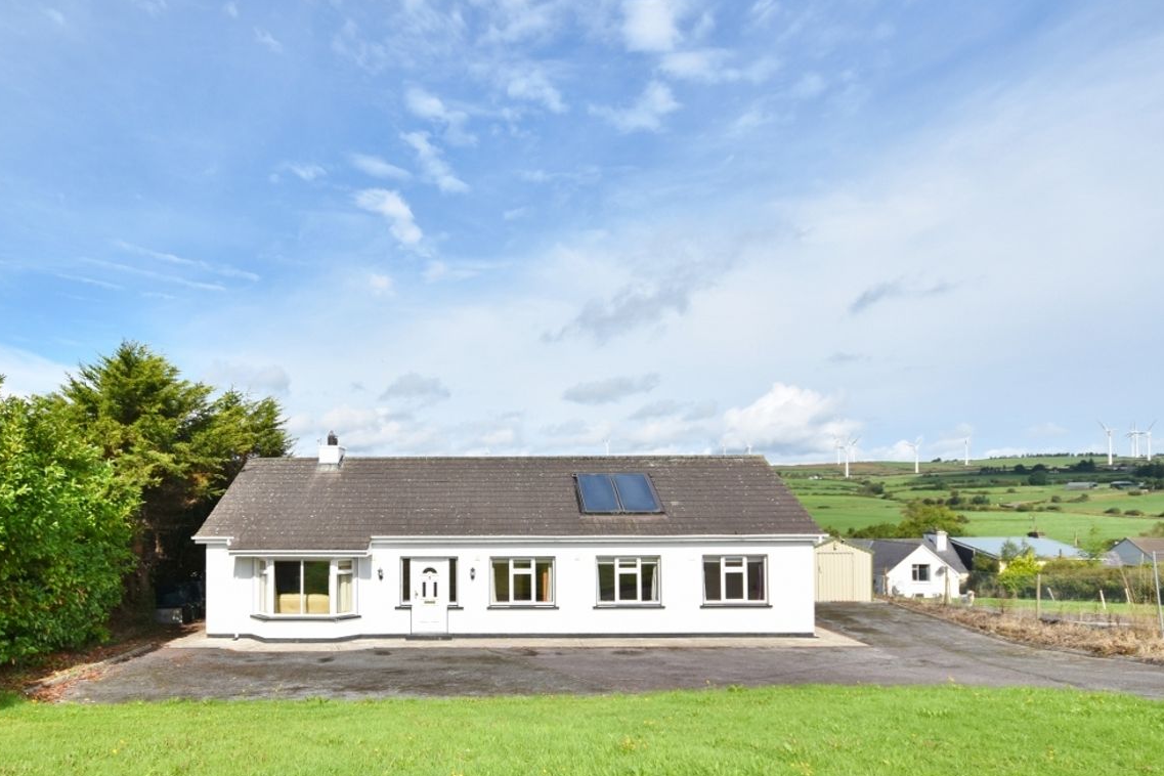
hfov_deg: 86.1
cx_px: 480
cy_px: 487
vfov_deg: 63.6
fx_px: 614
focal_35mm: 19
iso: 140
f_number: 8
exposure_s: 1/500
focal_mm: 10
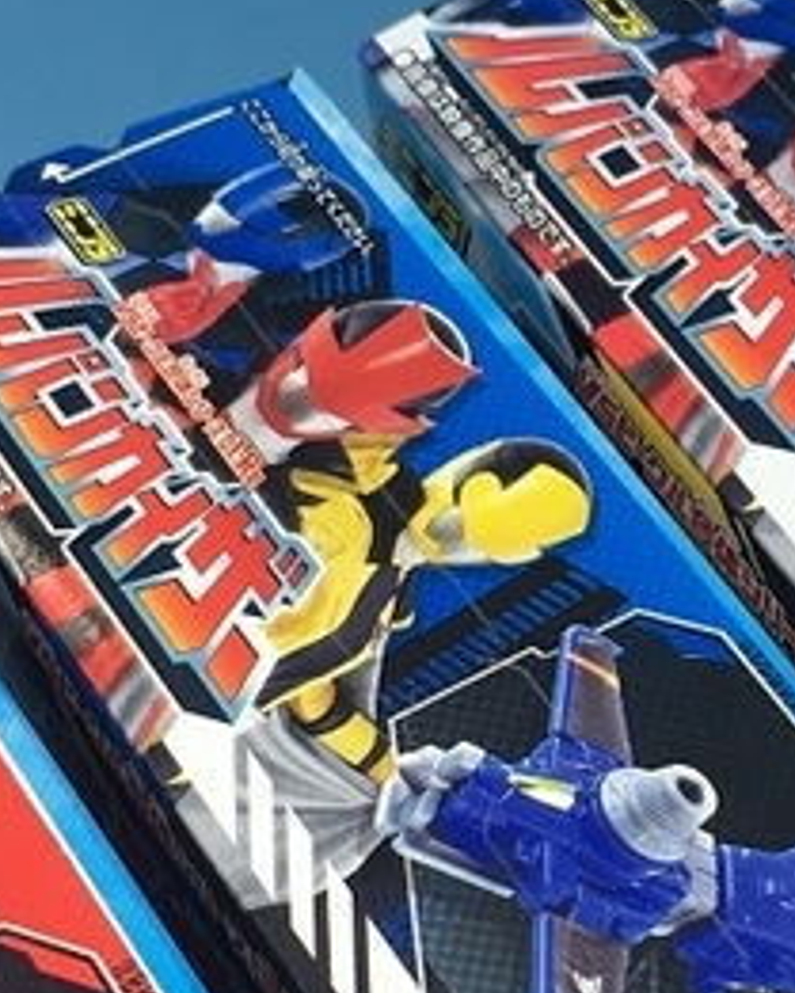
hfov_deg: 13.7
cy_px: 616
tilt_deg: -52.7
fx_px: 3263
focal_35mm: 111
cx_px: 765
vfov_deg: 17.3
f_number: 2.2
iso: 32
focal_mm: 4.15
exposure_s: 1/50
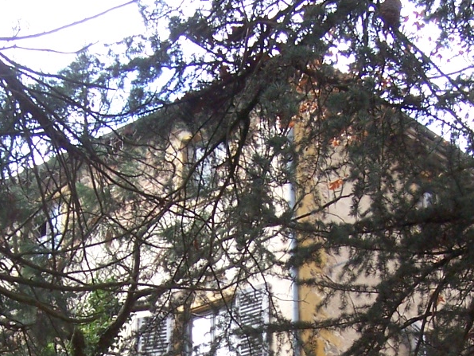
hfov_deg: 19.8
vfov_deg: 14.5
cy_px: 426
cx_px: 251
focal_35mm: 99
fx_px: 1356
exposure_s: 1/125
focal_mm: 6.3
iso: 140
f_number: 2.8
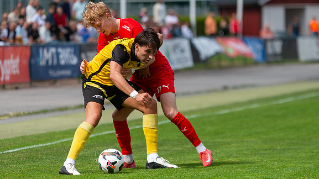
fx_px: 2317
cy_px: 76
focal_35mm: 274
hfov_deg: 7.9
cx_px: 121
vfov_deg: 4.4
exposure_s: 1/1250
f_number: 3.2
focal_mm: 175
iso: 100
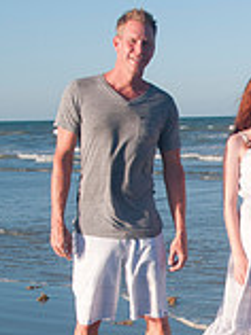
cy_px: 320
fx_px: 1154
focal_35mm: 119
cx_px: 280
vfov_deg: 16.3
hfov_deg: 12.2
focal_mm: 29
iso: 100
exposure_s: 1/250
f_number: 10
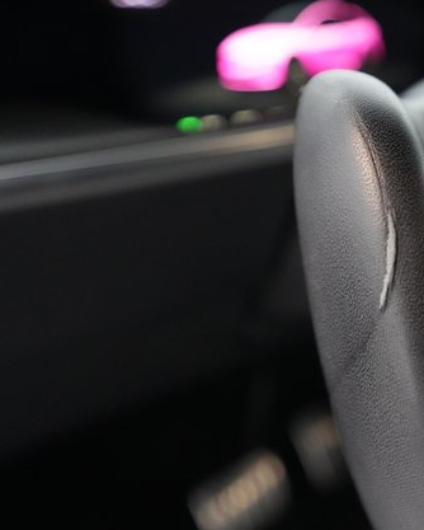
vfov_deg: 50.3
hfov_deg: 38.0
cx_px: 394
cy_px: 263
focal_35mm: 36
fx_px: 564
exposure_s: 1/250
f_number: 2.8
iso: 12800
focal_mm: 25
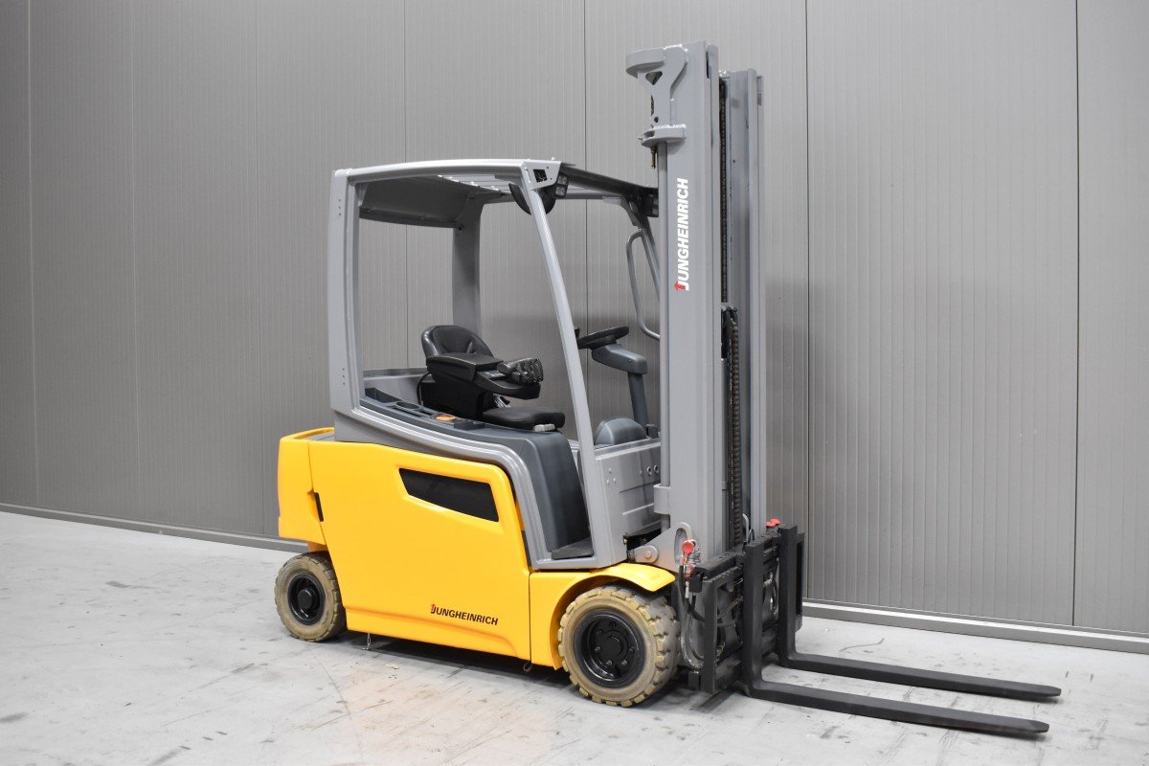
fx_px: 1053
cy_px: 383
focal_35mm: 33
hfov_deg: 57.2
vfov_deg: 40.0
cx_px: 574
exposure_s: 1/30
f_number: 5
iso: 1600
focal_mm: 22
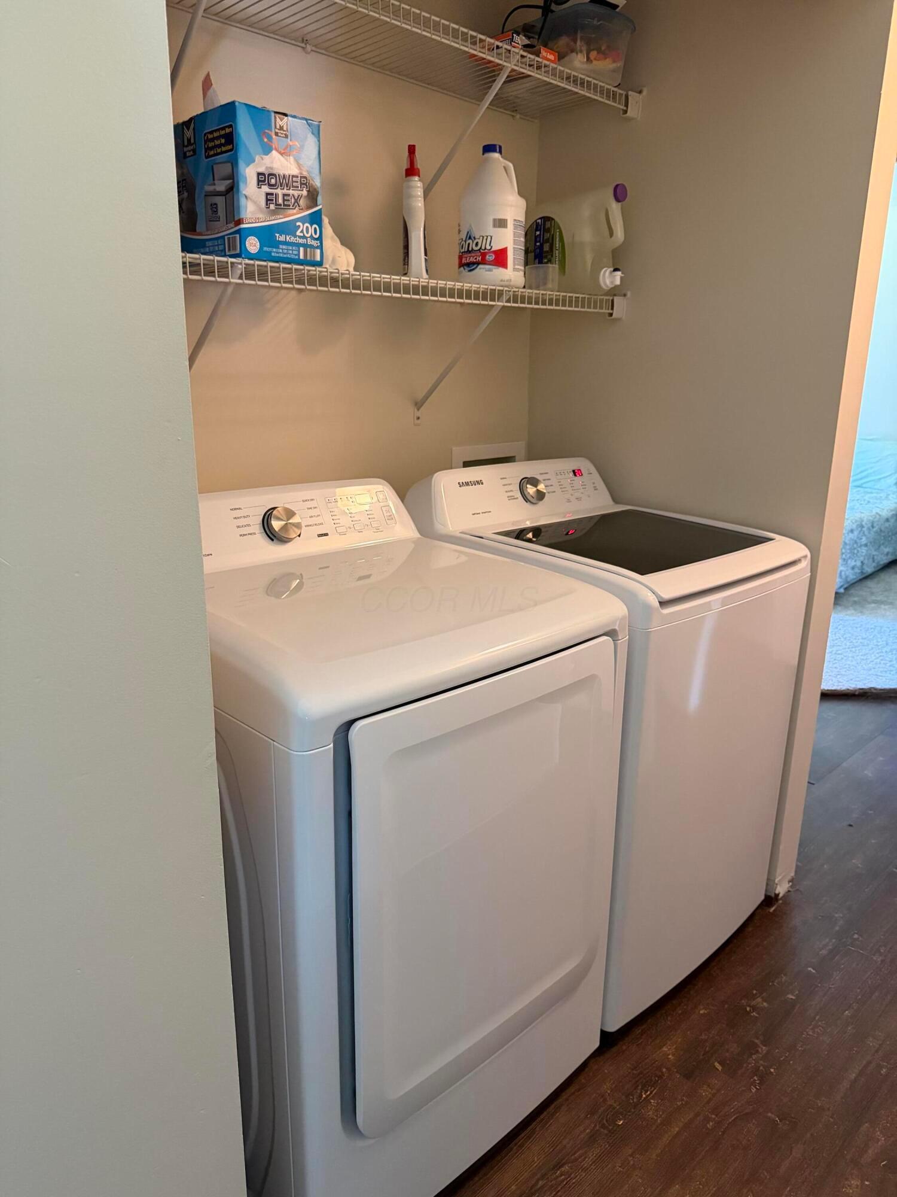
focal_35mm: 24
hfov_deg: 56.8
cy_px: 598
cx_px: 448
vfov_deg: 71.6
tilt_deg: -16.6
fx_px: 829
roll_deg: -0.5
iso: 800
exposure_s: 1/60
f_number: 1.78
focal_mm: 6.76
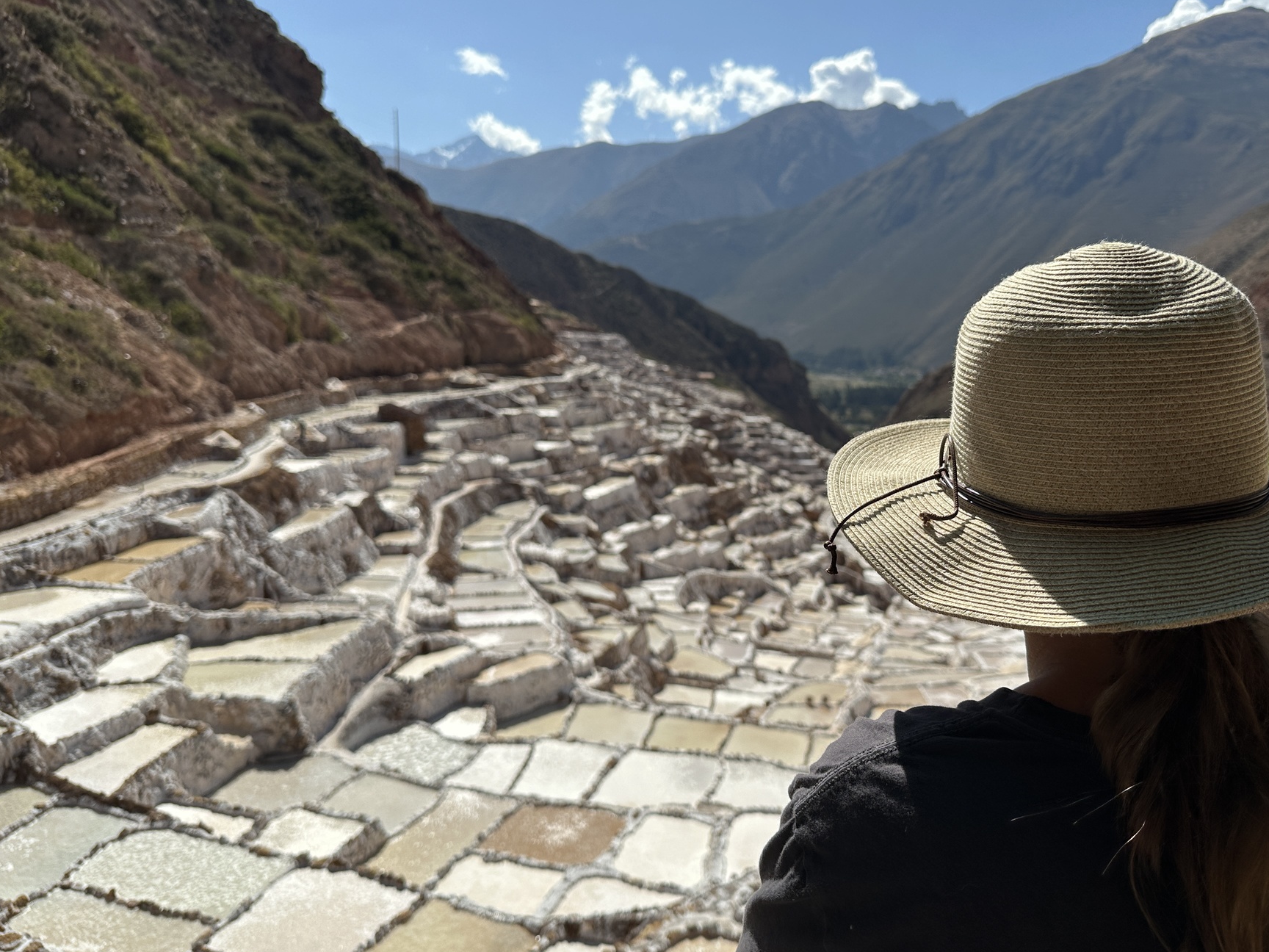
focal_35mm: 28
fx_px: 1026
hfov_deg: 63.1
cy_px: 457
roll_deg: -3.4
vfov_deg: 49.7
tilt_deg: -7.1
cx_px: 734
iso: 80
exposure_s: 1/7576
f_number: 1.78
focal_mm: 6.86
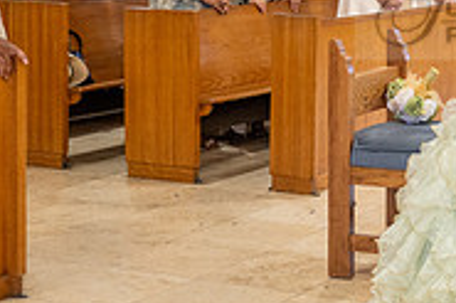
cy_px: 1
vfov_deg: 12.3
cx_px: 569
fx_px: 1392
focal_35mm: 110
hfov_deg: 17.6
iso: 1600
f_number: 2.8
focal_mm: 35
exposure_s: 1/160
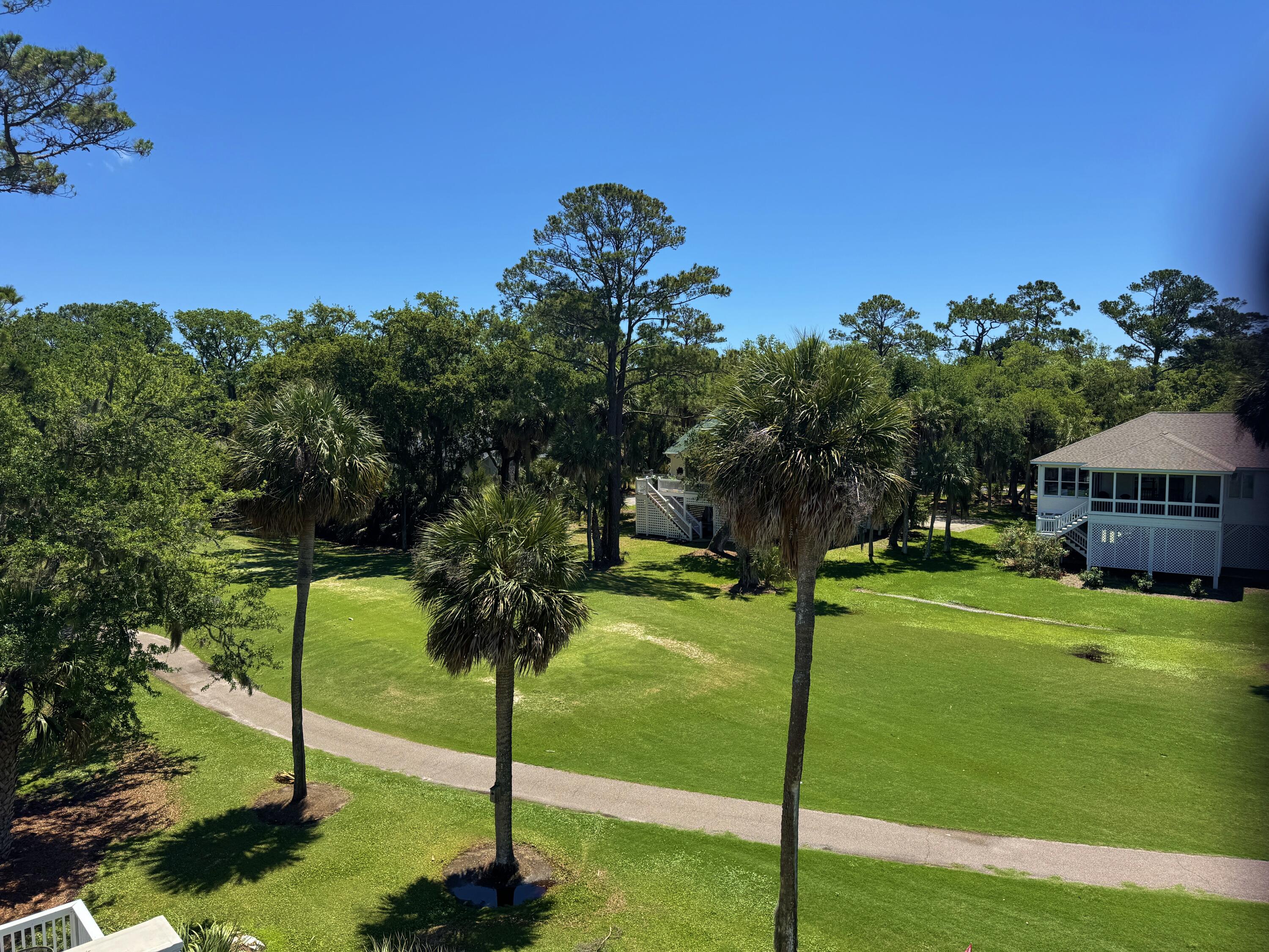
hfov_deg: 71.6
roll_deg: +0.5
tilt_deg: -5.2
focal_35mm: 24
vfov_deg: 56.8
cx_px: 634
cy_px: 476
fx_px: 880
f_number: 1.78
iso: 80
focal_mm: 6.76
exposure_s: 1/4310
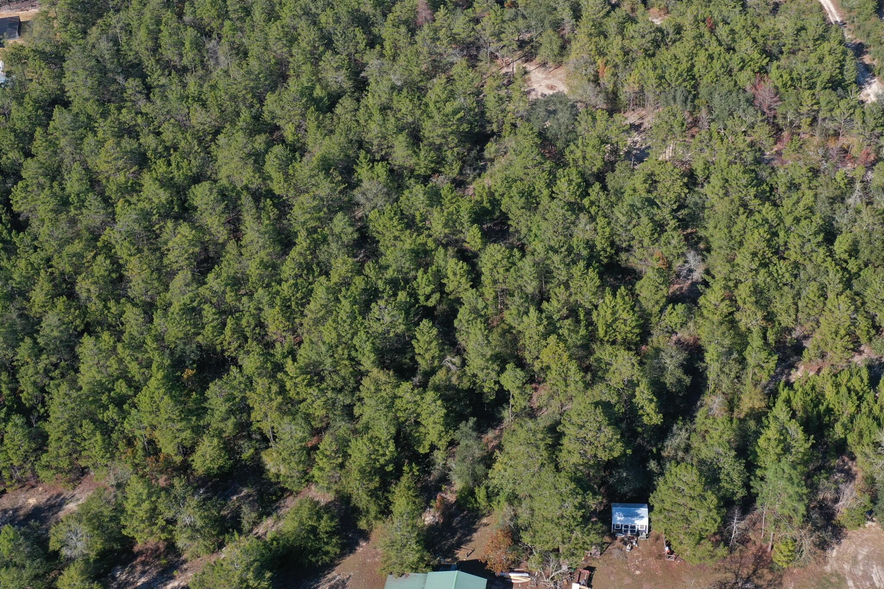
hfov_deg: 47.3
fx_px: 1007
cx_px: 488
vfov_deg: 32.1
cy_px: 160
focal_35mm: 41
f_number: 5
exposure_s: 1/320
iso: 100
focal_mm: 10.26
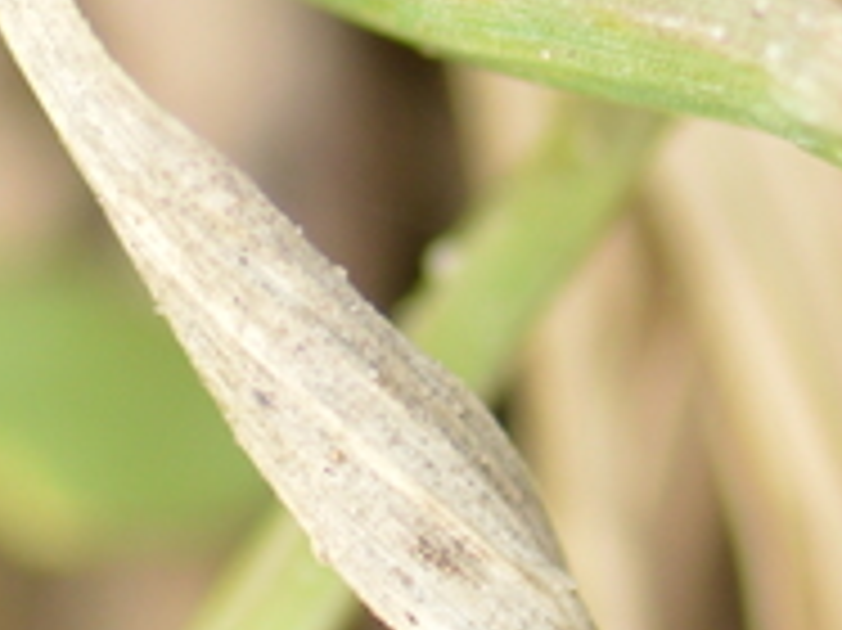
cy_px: -436
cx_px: 1824
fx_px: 18037
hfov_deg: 2.7
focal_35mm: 742
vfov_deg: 2.0
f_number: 6.3
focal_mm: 100
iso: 400
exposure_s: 1/200
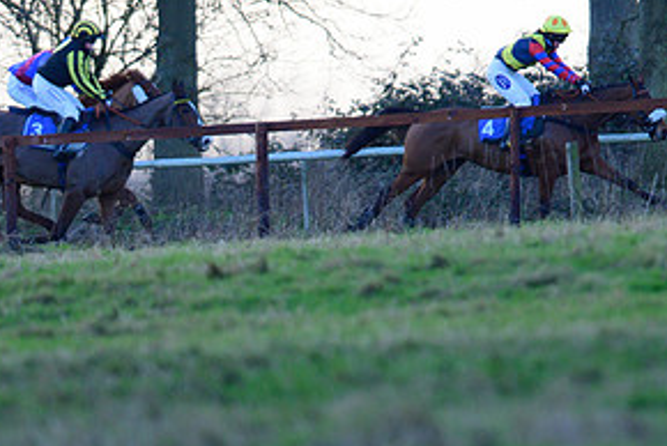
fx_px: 22237
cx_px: 228
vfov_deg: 1.1
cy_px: 105
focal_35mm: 1199
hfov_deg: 1.7
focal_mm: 400
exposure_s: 1/1000
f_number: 4
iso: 800
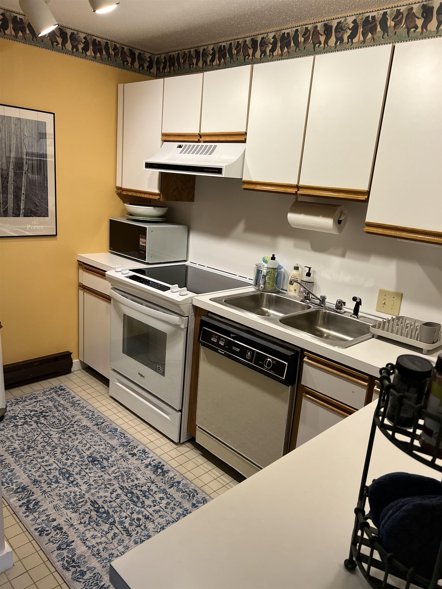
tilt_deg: -14.6
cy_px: 294
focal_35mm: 26
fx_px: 443
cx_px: 221
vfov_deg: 67.3
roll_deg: -3.7
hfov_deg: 53.1
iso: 125
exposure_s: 1/120
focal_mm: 5.7
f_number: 1.5
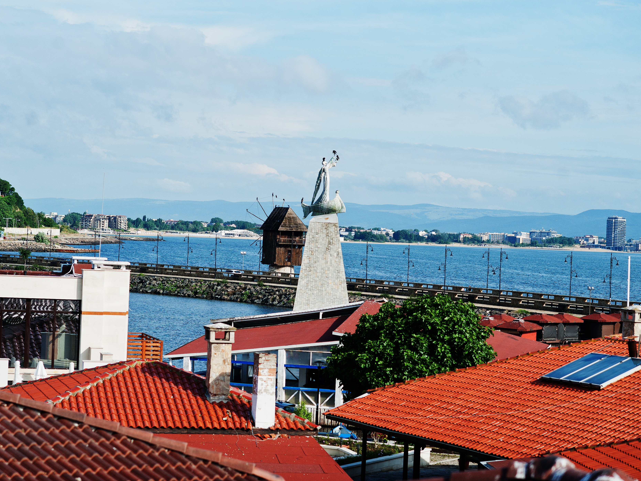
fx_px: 1722
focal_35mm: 93
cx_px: 283
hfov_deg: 21.1
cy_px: 239
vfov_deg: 15.9
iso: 200
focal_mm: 85
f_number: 3.5
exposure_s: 1/5000
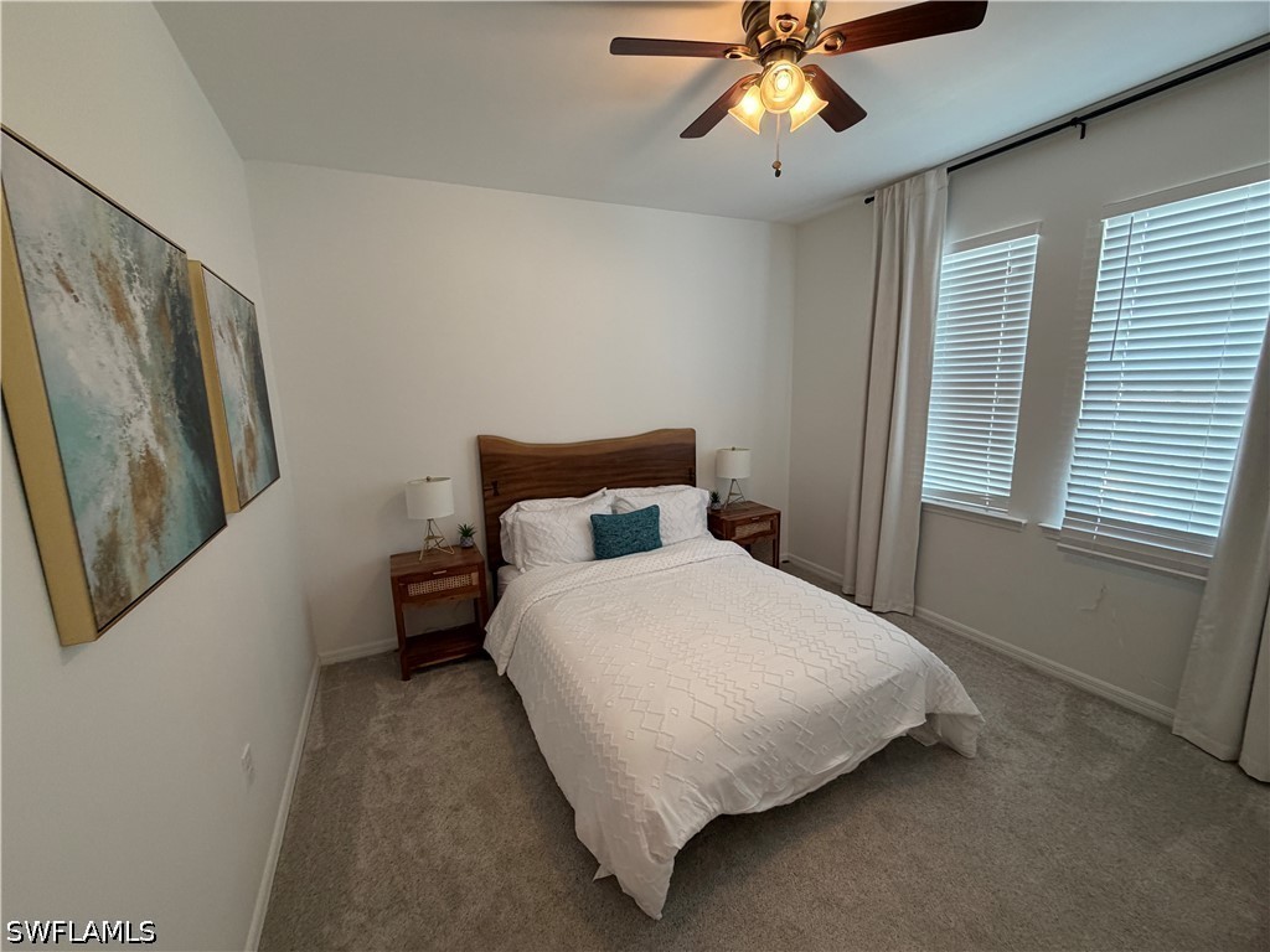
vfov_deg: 85.7
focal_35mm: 14
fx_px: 514
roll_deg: +1.5
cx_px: 635
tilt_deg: -10.9
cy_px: 476
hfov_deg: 102.1
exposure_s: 1/60
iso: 160
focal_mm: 2.22
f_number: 2.2
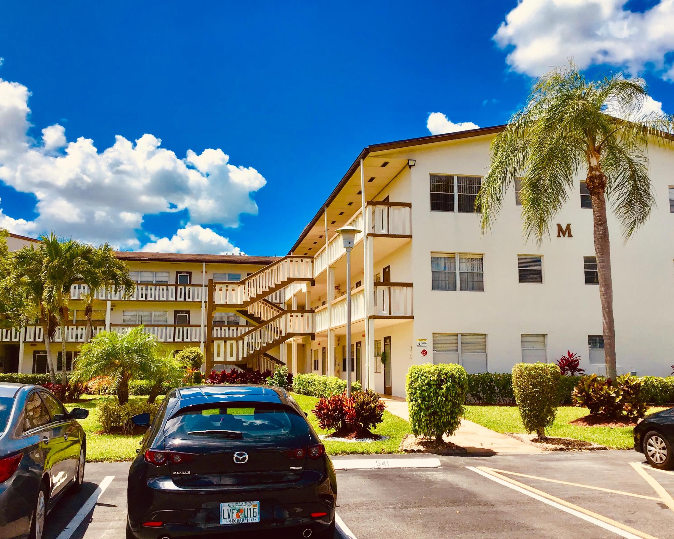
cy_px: 273
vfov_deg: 44.5
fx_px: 658
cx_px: 340
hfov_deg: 54.2
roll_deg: +0.5
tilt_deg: +7.4
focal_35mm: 33
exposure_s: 1/1597
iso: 25
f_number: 2.4
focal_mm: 3.3
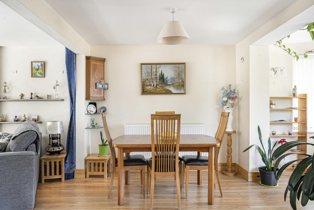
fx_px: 218
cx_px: 157
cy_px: 105
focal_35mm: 25
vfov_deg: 51.3
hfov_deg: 71.5
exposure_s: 1/20
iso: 400
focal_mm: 25
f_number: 8
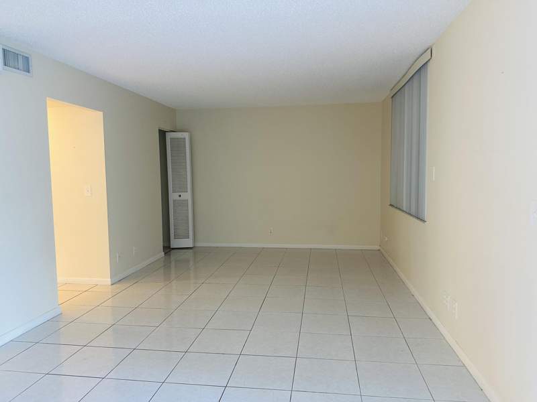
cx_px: 268
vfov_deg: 56.8
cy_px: 201
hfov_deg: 71.6
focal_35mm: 24
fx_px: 372
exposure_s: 1/60
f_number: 1.78
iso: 320
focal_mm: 6.86
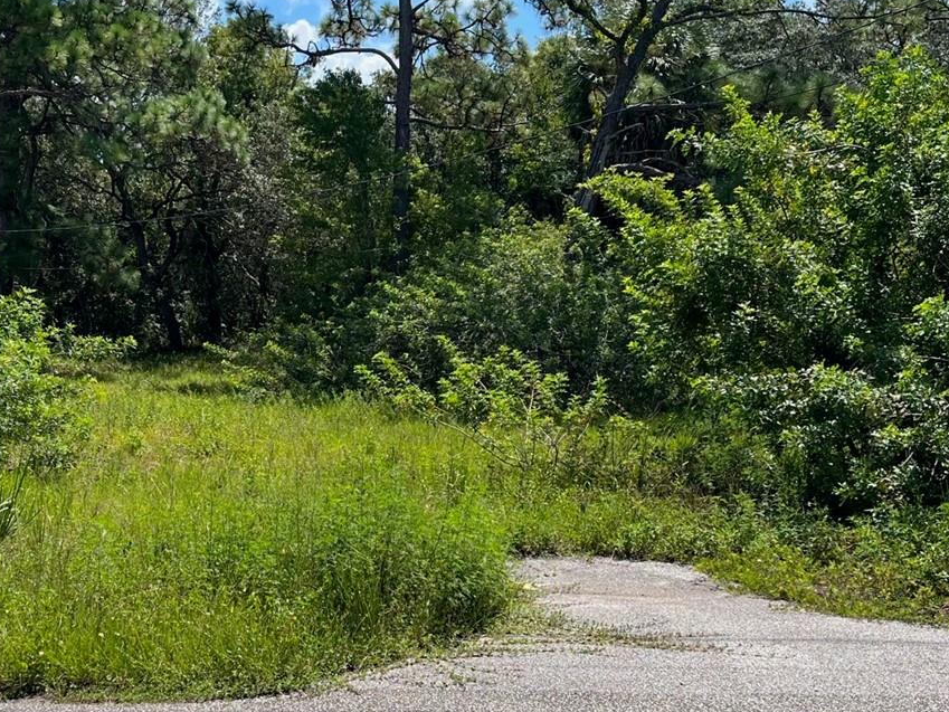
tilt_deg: -3.9
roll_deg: +0.6
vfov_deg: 29.6
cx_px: 331
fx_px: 1344
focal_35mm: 49
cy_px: 426
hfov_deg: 38.5
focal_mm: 5.1
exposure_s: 1/2632
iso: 50
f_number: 1.6
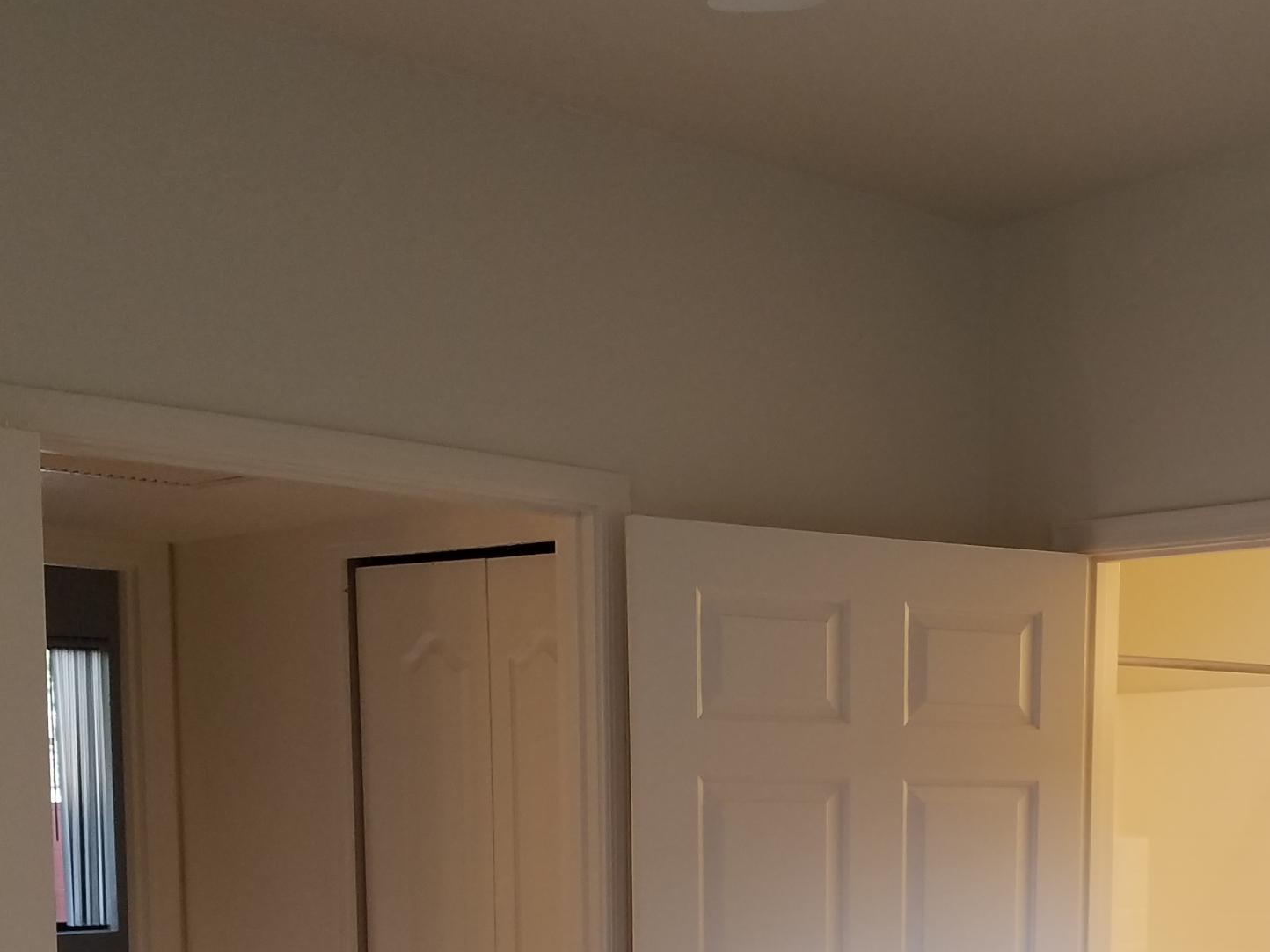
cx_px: 1010
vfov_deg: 25.8
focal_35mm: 54
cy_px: 928
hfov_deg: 34.5
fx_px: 1981
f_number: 1.7
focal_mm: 4.2
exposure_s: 1/120
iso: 80
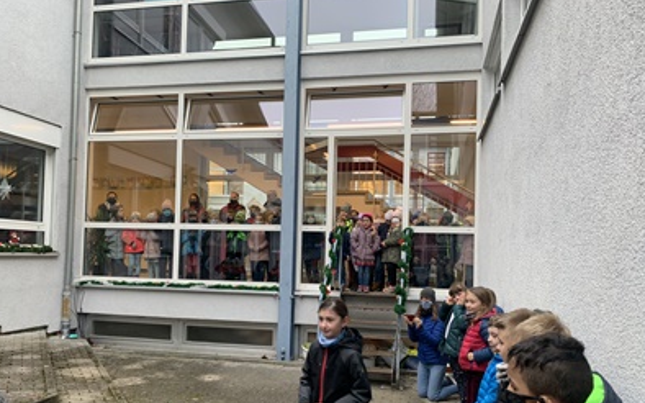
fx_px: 492
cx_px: 322
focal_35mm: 28
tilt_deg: +0.5
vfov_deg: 44.3
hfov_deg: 66.5
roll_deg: -2.4
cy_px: 236
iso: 100
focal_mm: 4.25
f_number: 1.8
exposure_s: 1/63
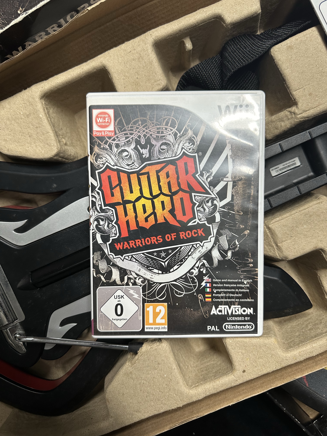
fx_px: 302
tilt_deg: -78.7
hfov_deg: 56.8
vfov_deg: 71.6
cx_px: 164
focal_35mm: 24
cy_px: 218
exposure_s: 1/50
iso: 200
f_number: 1.78
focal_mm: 6.86
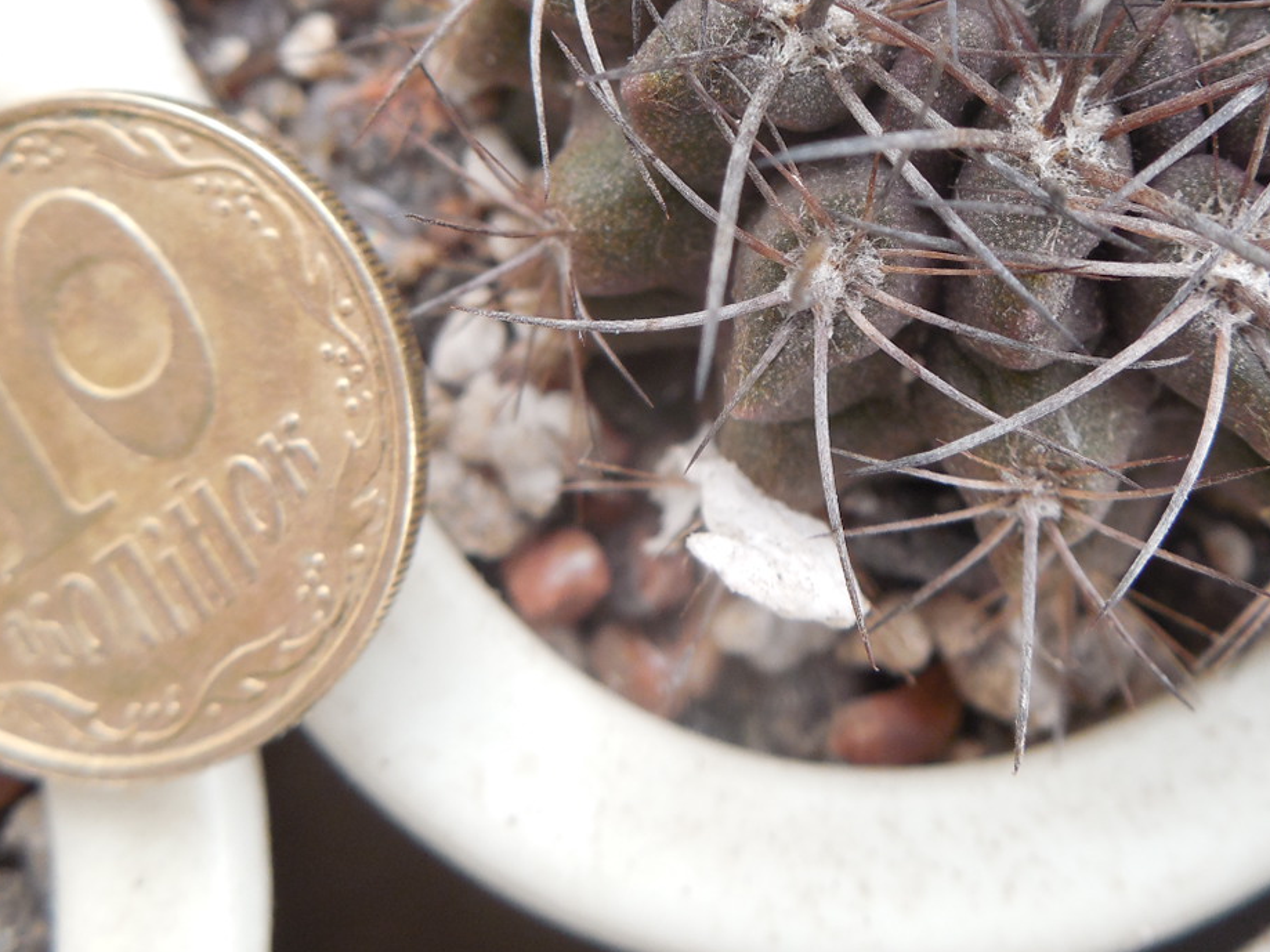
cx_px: 777
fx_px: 1981
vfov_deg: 26.3
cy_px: 137
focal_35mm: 54
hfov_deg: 35.4
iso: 160
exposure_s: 1/30
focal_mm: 5.6
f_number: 3.6
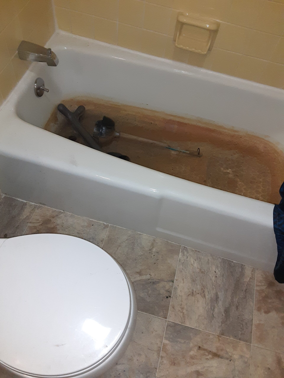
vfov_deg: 65.3
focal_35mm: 27
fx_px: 295
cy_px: 189
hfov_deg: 51.4
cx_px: 142
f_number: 1.9
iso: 250
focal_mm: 2.91
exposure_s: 1/24
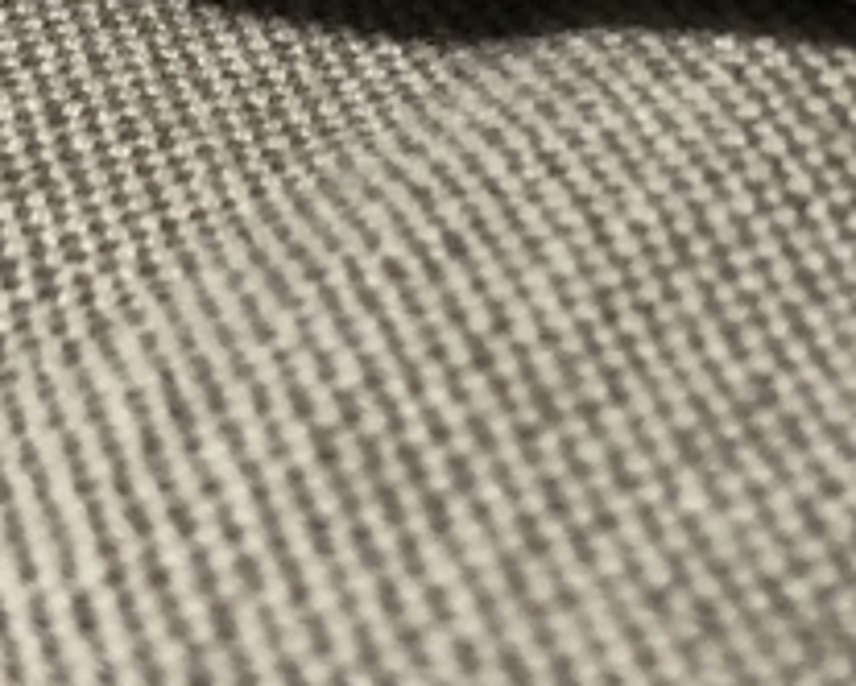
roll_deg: -7.2
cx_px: 409
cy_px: -153
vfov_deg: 11.2
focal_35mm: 135
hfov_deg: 14.3
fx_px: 3423
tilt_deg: -34.9
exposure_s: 1/16
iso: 50
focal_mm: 3.99
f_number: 1.8
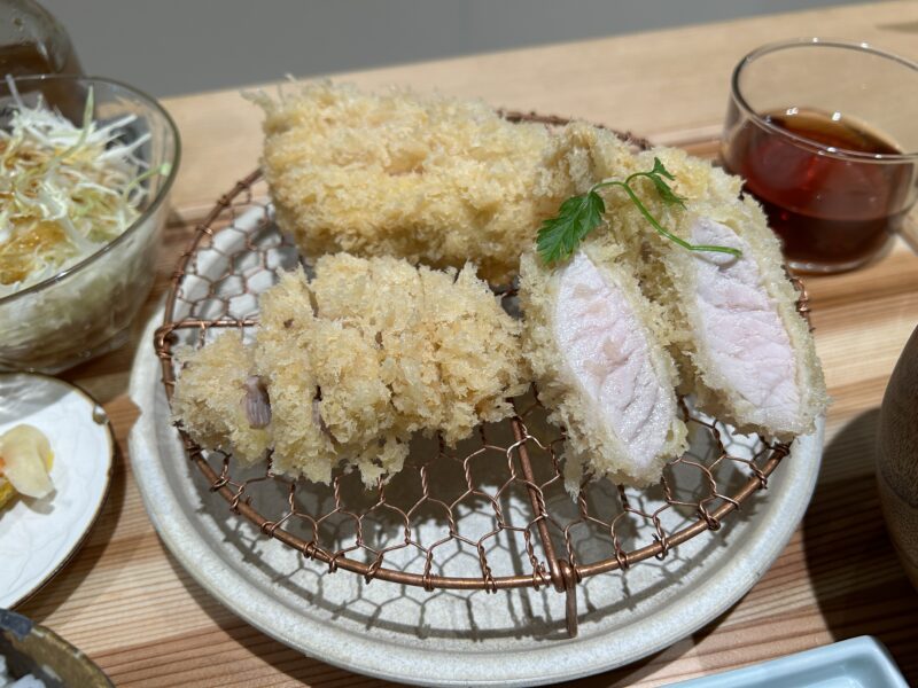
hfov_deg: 67.3
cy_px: 344
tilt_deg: -50.3
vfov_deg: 53.1
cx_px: 459
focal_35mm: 26
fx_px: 690
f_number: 1.5
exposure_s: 1/100
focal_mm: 5.7
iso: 64
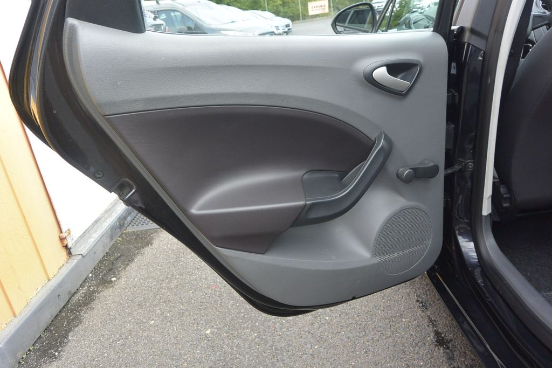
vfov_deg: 47.9
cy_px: 184
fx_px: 414
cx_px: 276
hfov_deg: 67.4
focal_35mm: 27
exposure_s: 1/250
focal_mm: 10
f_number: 3.5
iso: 200
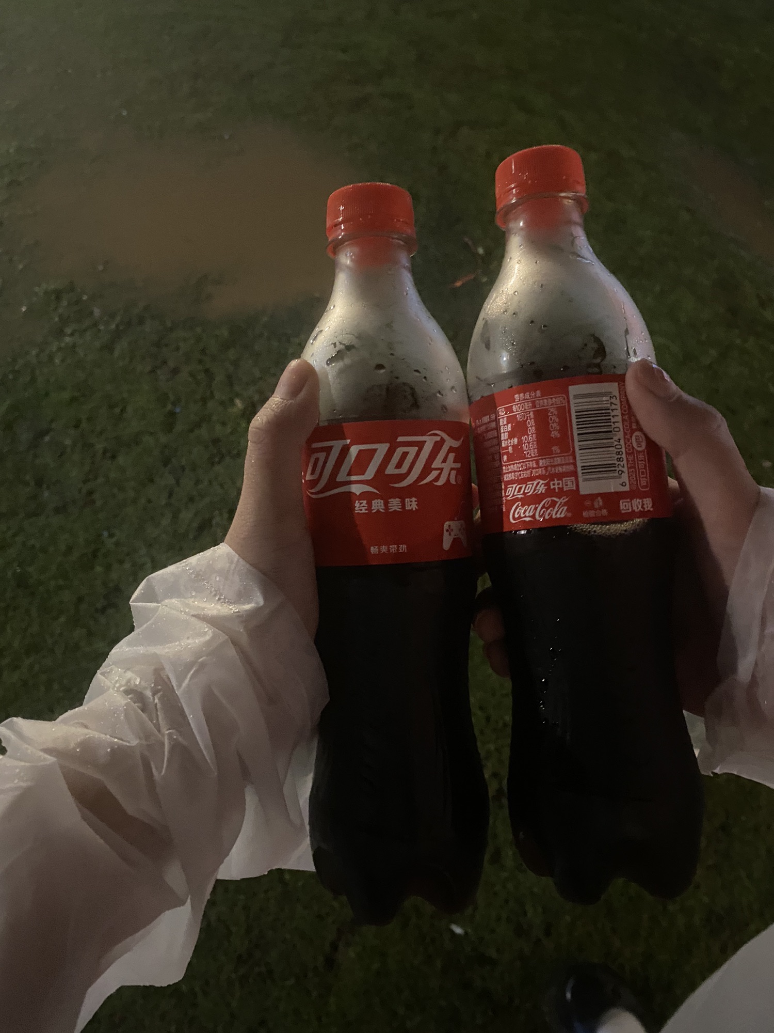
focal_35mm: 26
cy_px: 516
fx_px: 775
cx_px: 387
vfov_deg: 67.3
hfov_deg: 53.1
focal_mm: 4.25
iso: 1000
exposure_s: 1/17
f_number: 1.8
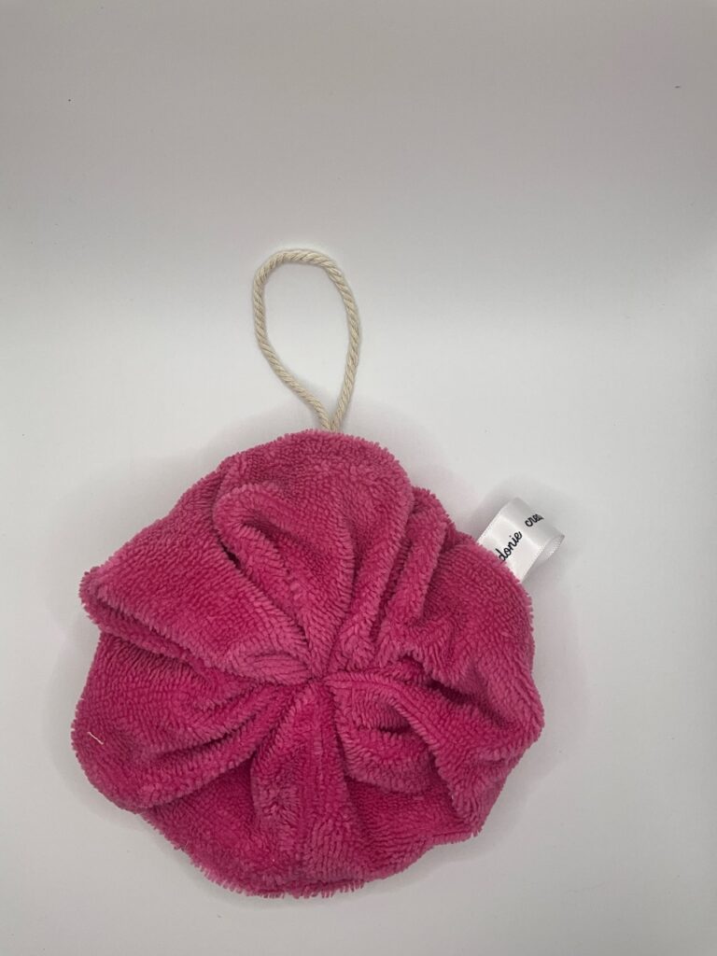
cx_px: 358
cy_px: 478
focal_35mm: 29
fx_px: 801
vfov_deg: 61.7
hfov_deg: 48.2
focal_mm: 3
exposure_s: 1/217
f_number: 1.8
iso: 20
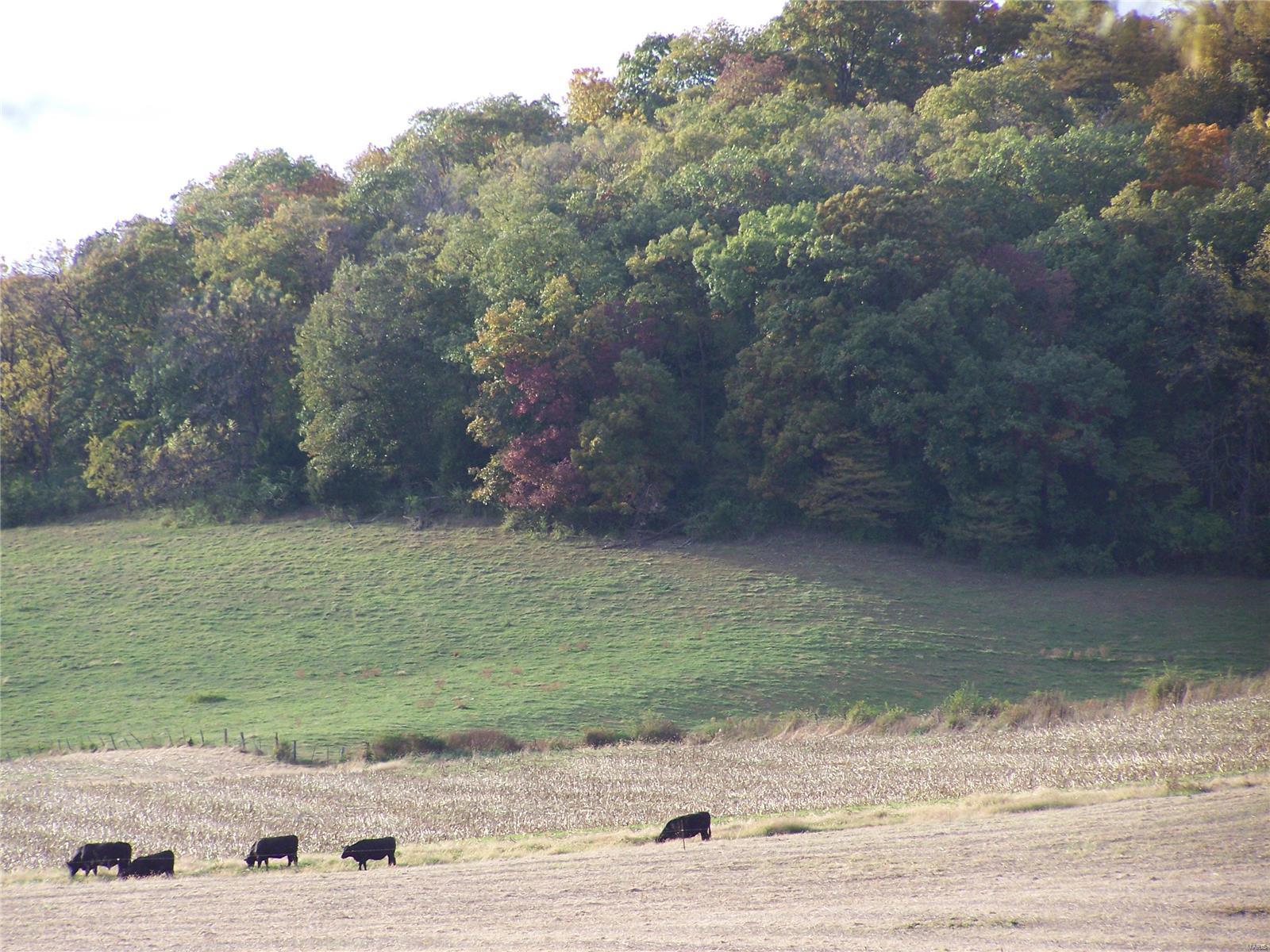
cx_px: 635
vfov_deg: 5.5
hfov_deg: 7.4
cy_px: 476
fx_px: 9832
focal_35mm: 268
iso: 80
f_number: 3.3
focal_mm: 44.4
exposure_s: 1/250
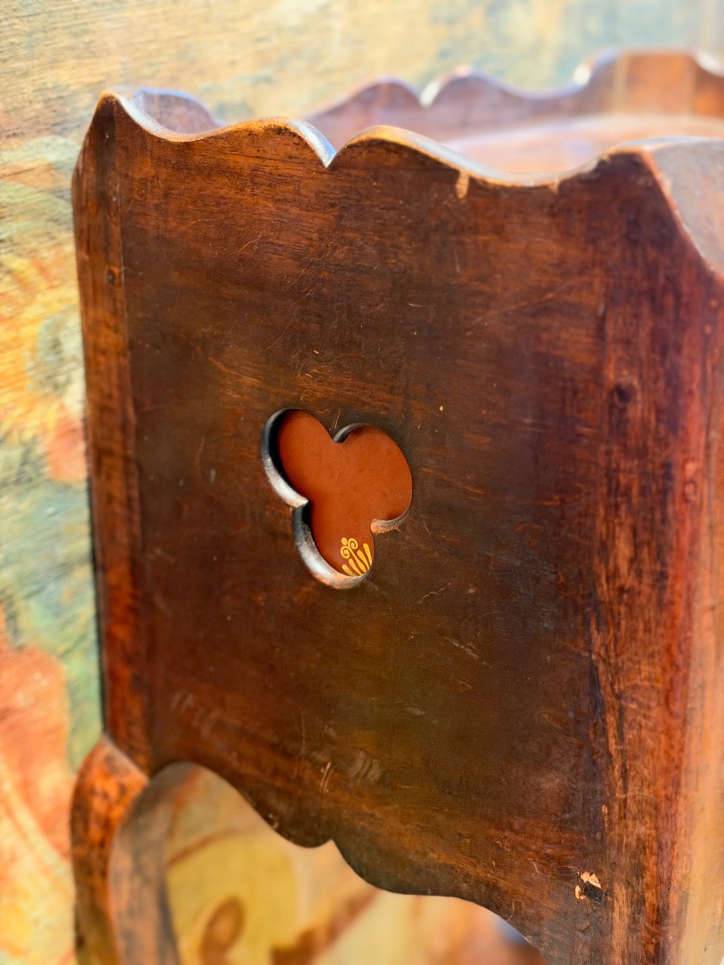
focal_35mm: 48
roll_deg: -1.0
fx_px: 1339
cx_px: 362
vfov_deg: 39.7
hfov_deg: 30.3
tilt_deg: -19.9
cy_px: 482
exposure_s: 1/20
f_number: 1.48
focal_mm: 6.93
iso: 640
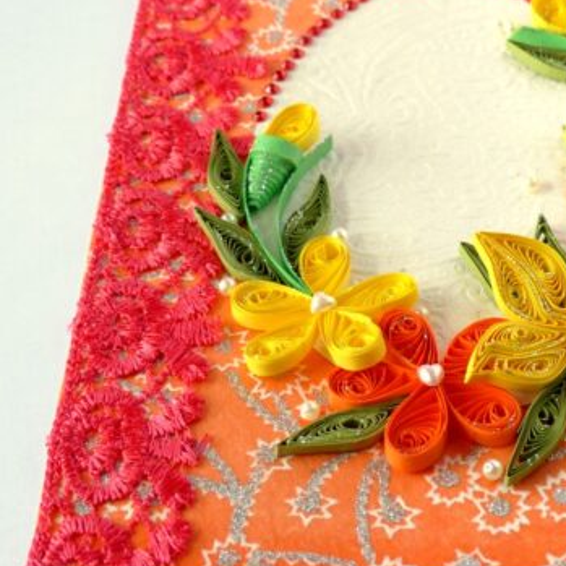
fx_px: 1406
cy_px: 248
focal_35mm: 76
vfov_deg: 22.7
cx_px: 422
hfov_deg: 22.6
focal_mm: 9.1
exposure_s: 1/125
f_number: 2.8
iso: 100
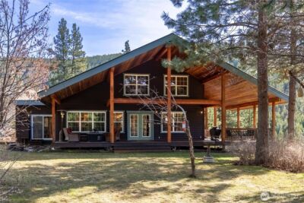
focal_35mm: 33
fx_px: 281
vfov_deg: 39.7
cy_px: 102
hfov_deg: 56.8
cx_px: 152
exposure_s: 1/3200
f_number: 11
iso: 160
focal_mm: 33.3
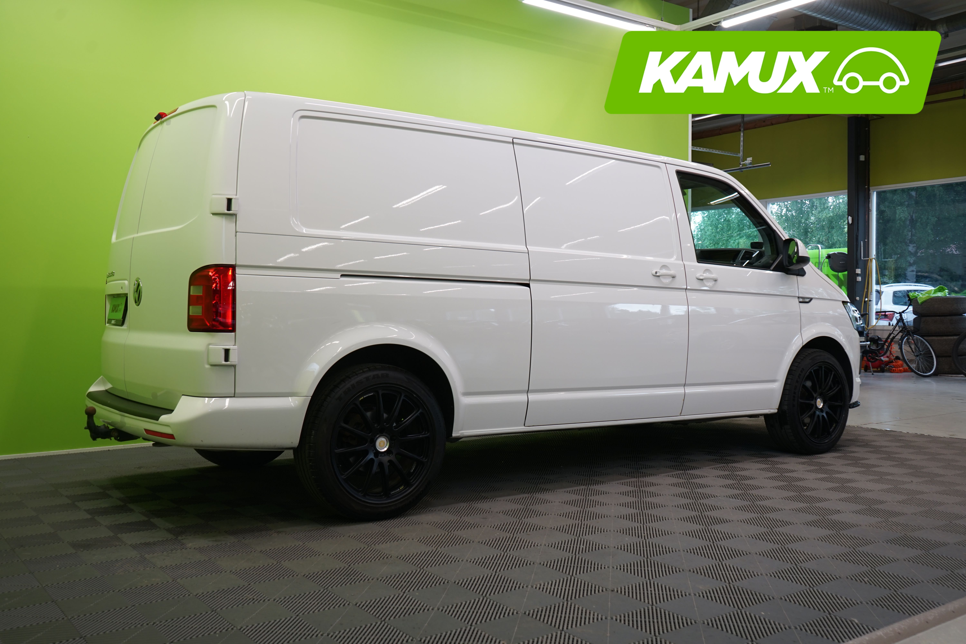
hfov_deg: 57.2
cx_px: 483
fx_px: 885
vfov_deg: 40.0
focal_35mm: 33
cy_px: 322
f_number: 5.6
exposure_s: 1/30
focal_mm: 33
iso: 400
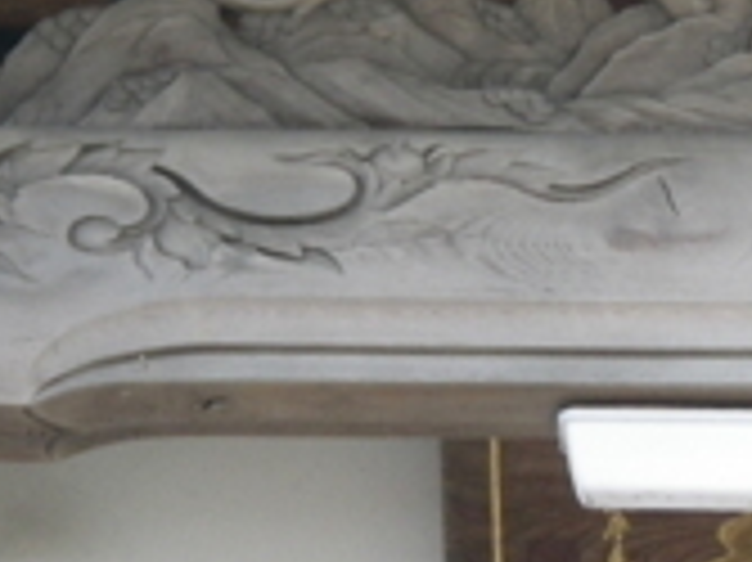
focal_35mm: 208
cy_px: 171
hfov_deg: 9.4
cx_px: 896
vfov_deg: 7.1
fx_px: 4515
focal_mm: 13.7
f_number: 4.8
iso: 250
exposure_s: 1/100
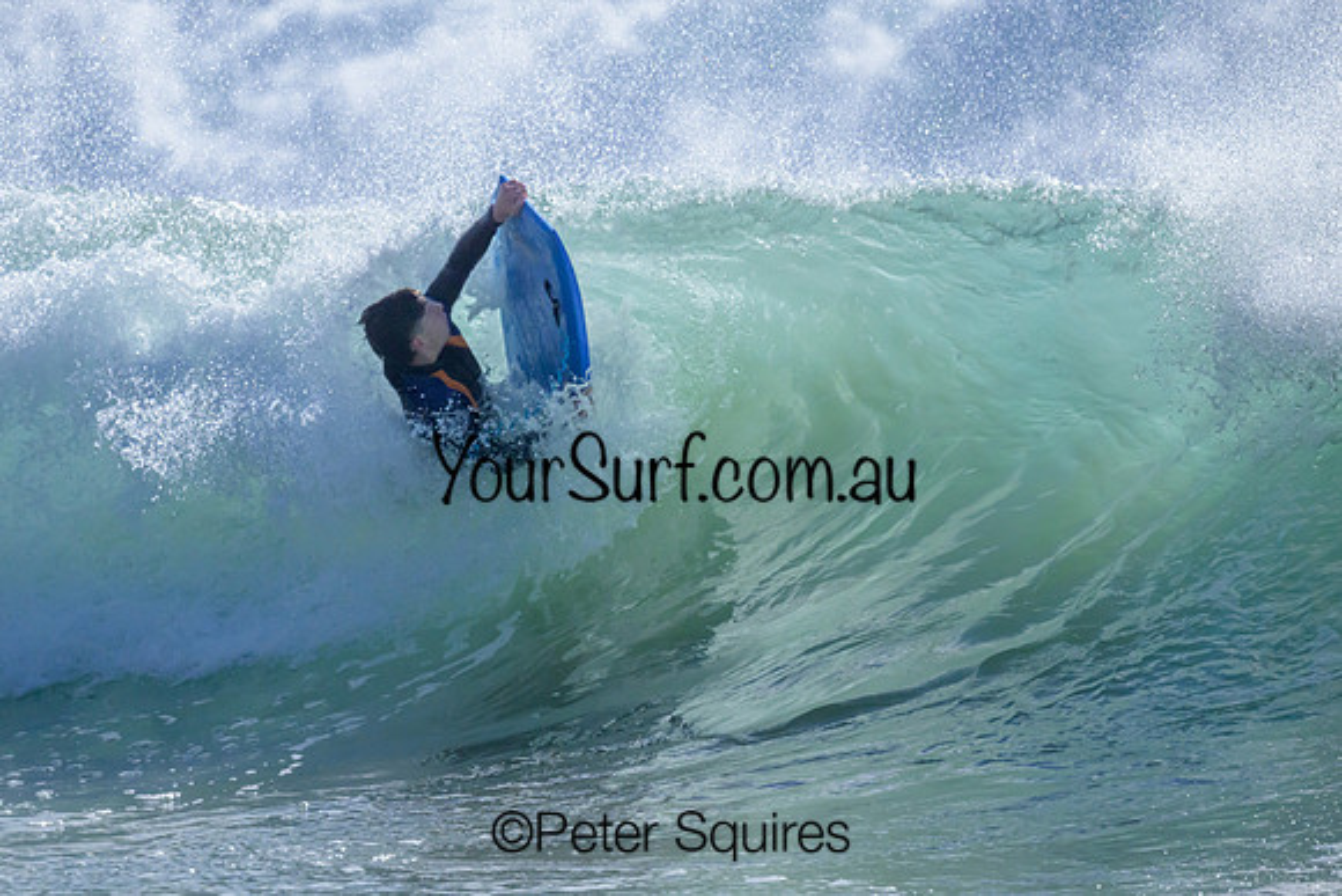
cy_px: 483
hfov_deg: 2.1
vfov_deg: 1.4
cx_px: 694
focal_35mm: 985
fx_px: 36715
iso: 2000
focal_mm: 800
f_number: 6.3
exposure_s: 1/2000
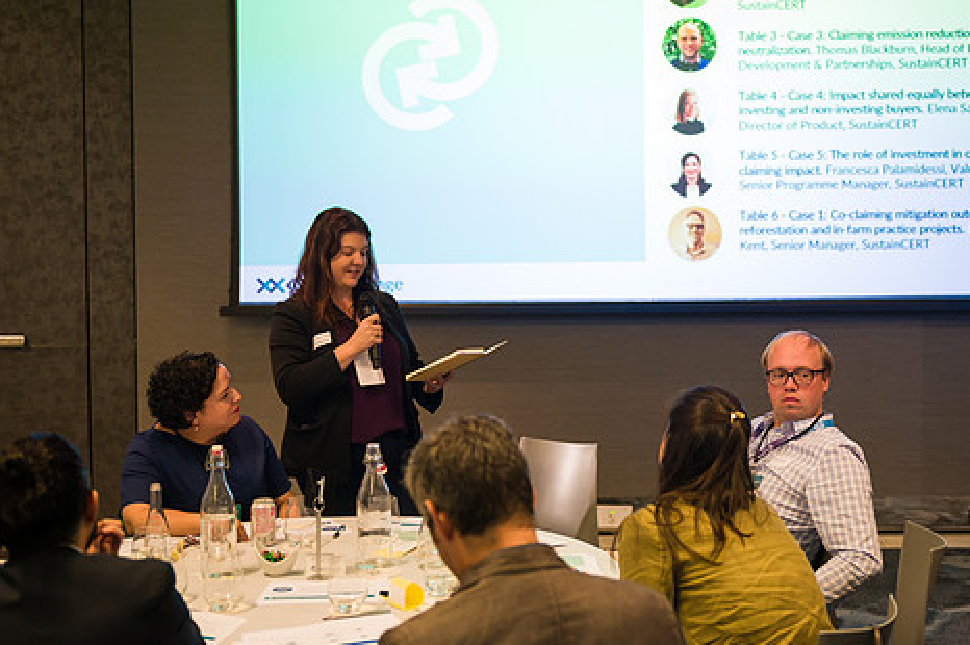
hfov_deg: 35.0
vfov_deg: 23.7
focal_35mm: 57
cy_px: 266
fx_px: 1535
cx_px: 579
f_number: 3.2
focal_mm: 45
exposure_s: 1/200
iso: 1600
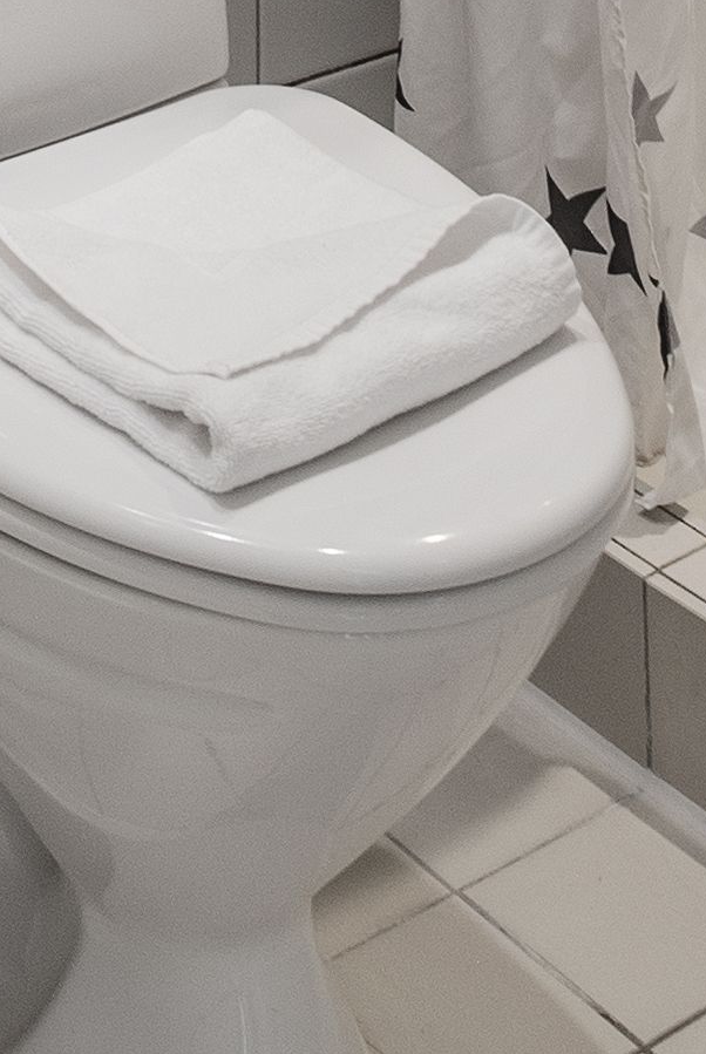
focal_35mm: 96
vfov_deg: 15.2
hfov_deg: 14.3
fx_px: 2815
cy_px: -1276
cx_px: 334
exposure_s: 1.3
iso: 200
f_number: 10
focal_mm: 17
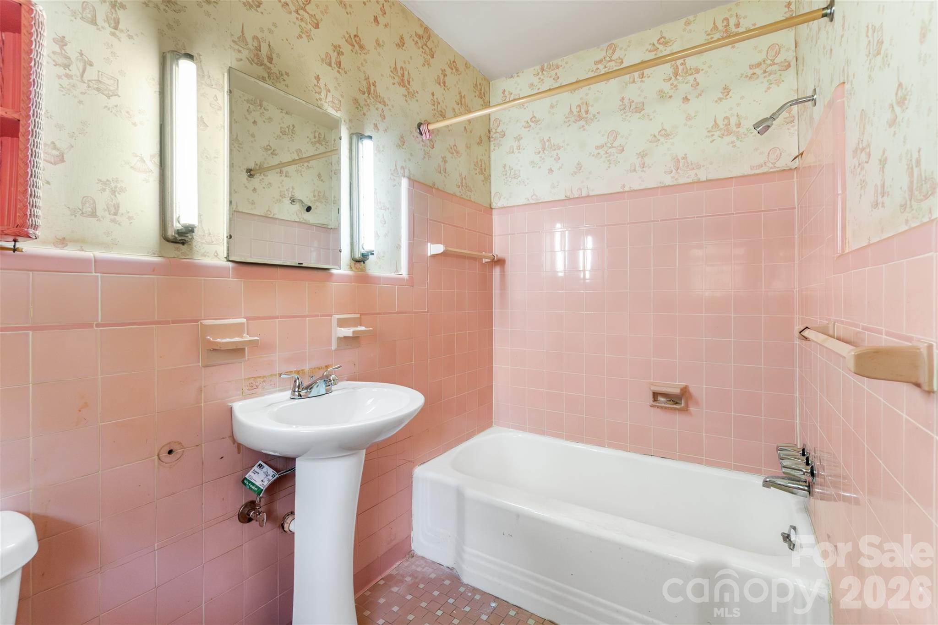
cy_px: 312
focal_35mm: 15
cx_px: 469
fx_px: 391
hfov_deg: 100.4
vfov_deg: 77.3
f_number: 7.1
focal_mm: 10
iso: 4000
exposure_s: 1/30
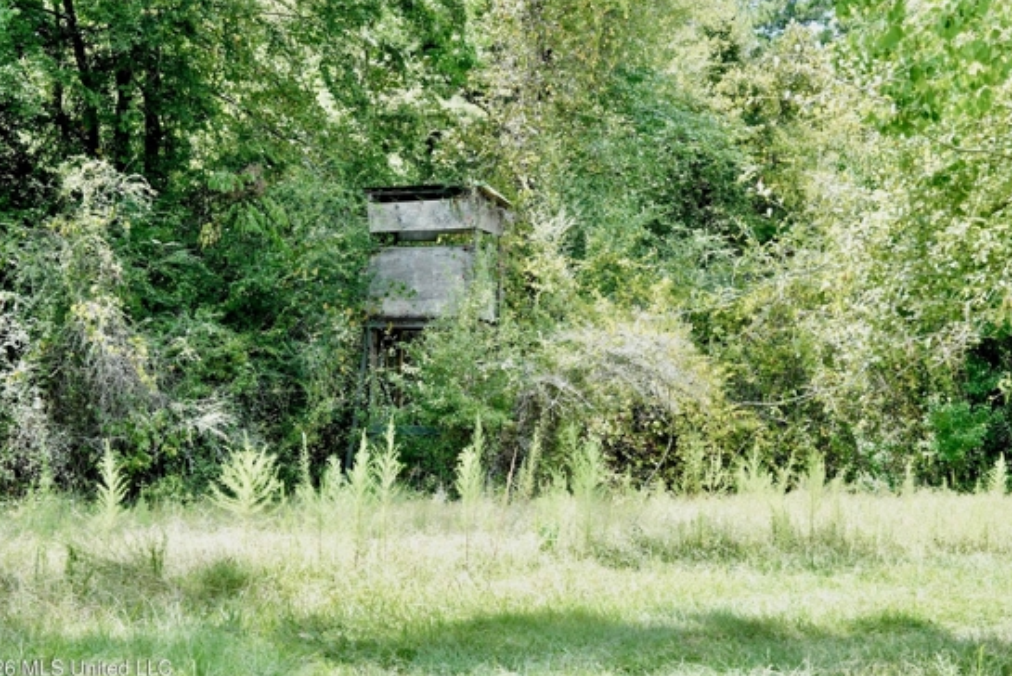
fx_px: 2166
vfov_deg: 17.7
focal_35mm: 77
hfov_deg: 26.3
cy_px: 331
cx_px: 509
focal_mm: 70
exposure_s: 1/40
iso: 160
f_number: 8
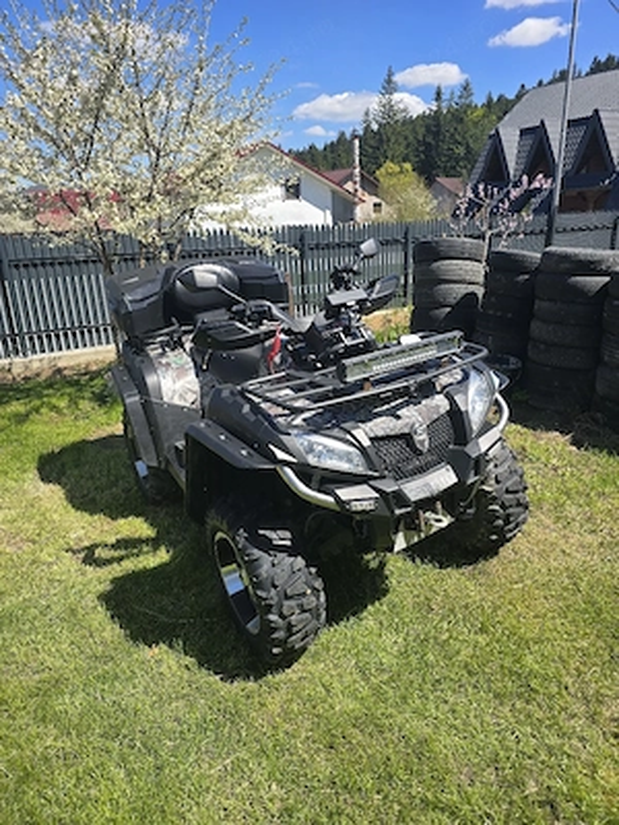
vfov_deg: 73.9
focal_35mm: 23
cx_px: 310
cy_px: 412
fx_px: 548
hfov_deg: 58.9
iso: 12
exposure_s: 1/556
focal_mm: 6.3
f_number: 1.7
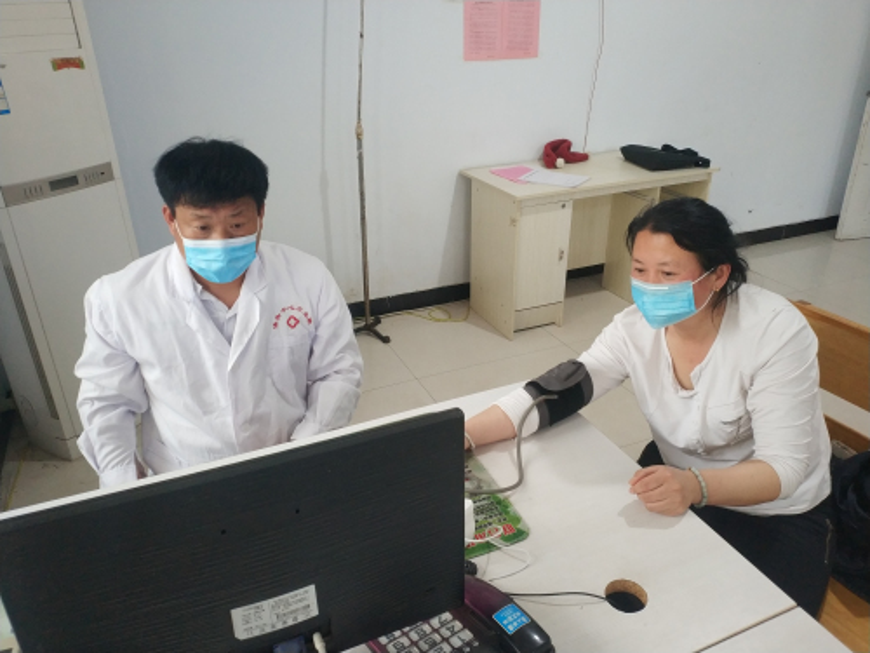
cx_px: 435
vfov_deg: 44.2
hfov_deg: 56.8
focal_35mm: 32
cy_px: 326
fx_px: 804
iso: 372
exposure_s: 1/25
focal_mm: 4.5
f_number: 2
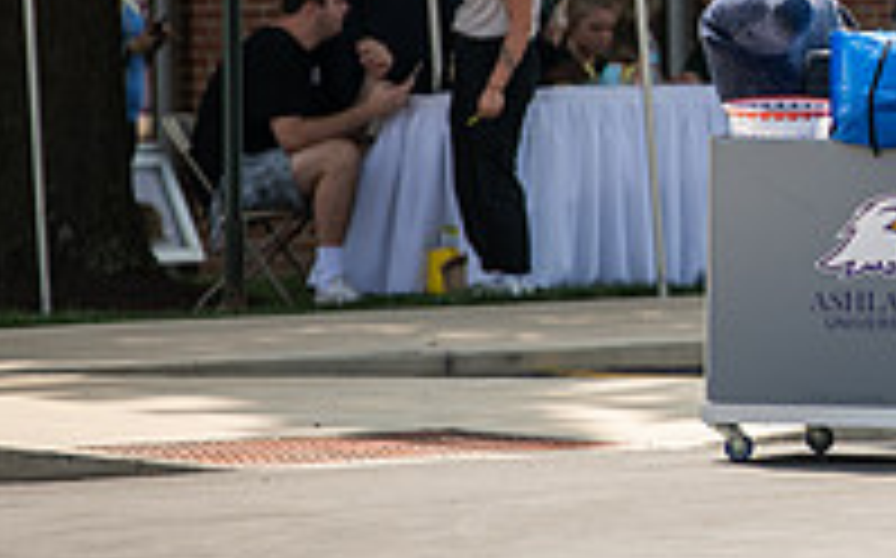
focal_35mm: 564
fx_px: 13761
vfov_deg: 2.3
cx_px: 1216
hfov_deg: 3.7
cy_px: 151
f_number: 3.5
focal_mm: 190
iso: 64
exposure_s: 1/400
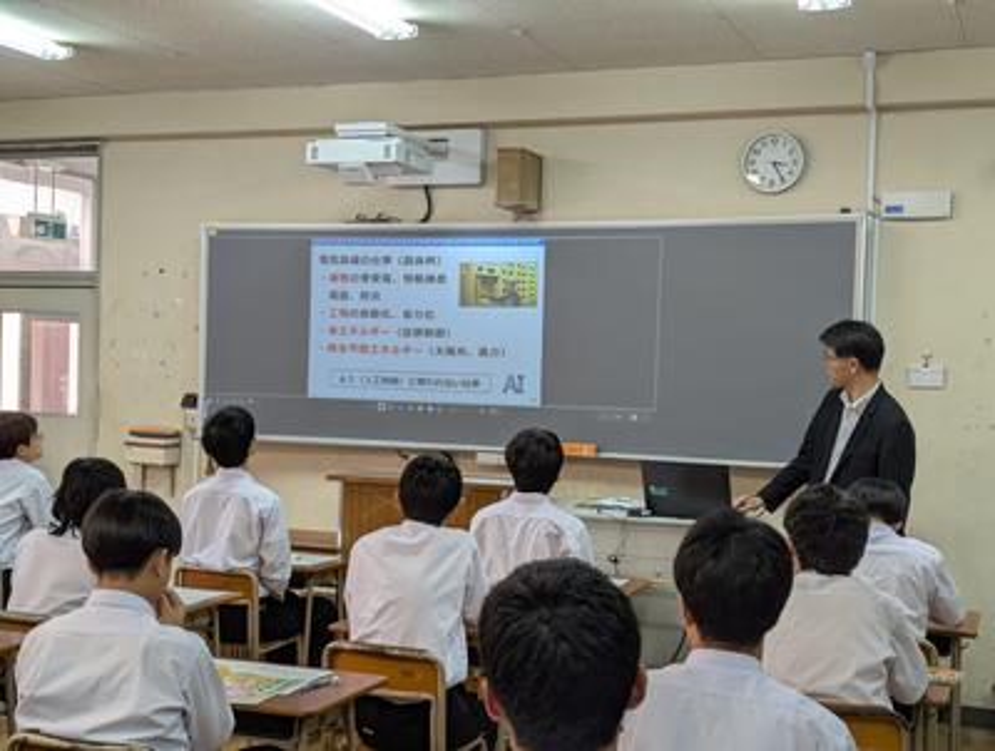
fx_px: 1383
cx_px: 498
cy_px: 376
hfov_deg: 39.6
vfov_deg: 30.4
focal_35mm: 48
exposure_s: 1/40
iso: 41
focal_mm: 6.81
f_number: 1.85
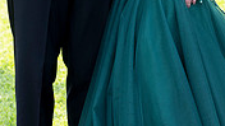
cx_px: 116
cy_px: -150
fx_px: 2243
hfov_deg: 5.7
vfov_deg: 3.2
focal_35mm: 376
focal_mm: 140
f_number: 7.1
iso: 250
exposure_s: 1/60
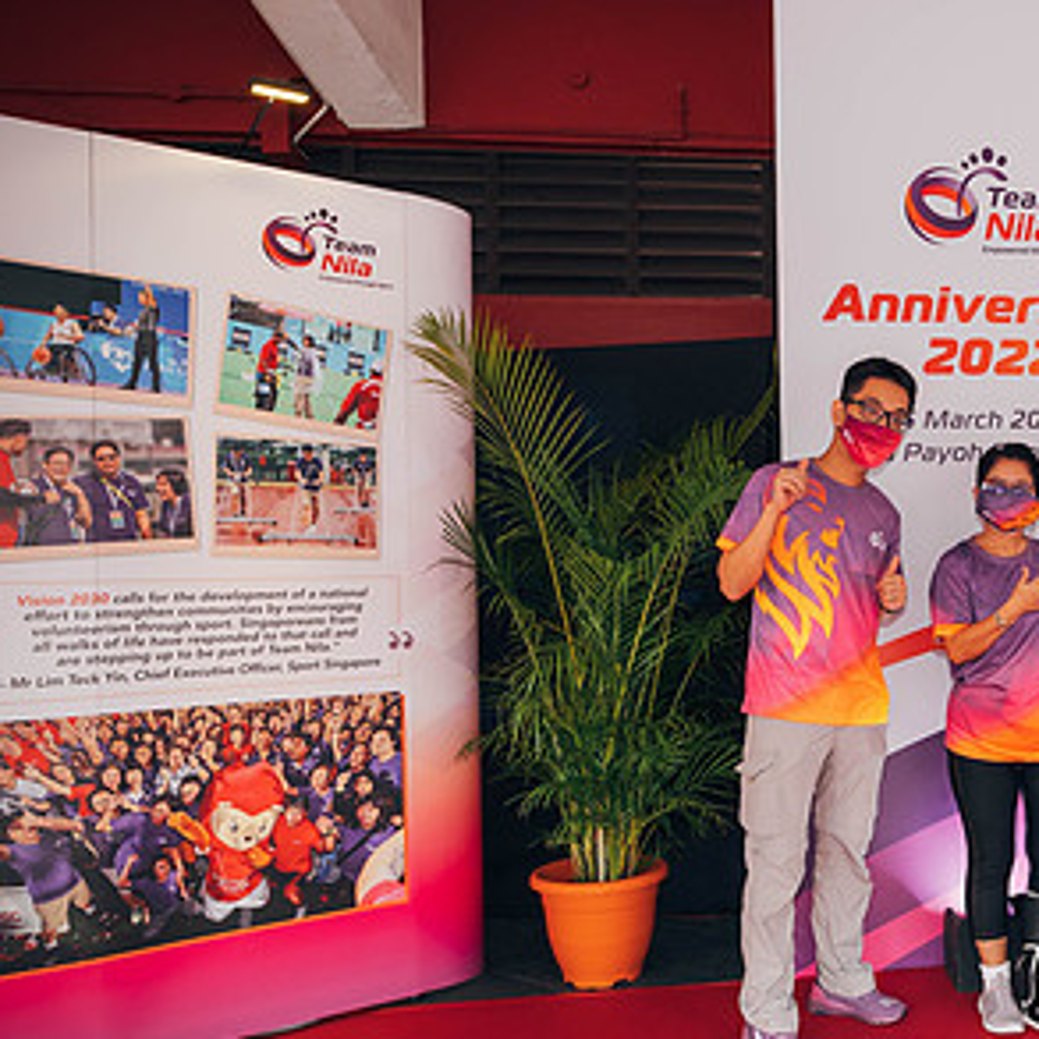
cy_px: 562
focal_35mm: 35
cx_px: 982
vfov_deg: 47.2
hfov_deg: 42.3
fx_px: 1189
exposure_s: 1/250
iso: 400
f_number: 2.8
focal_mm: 10
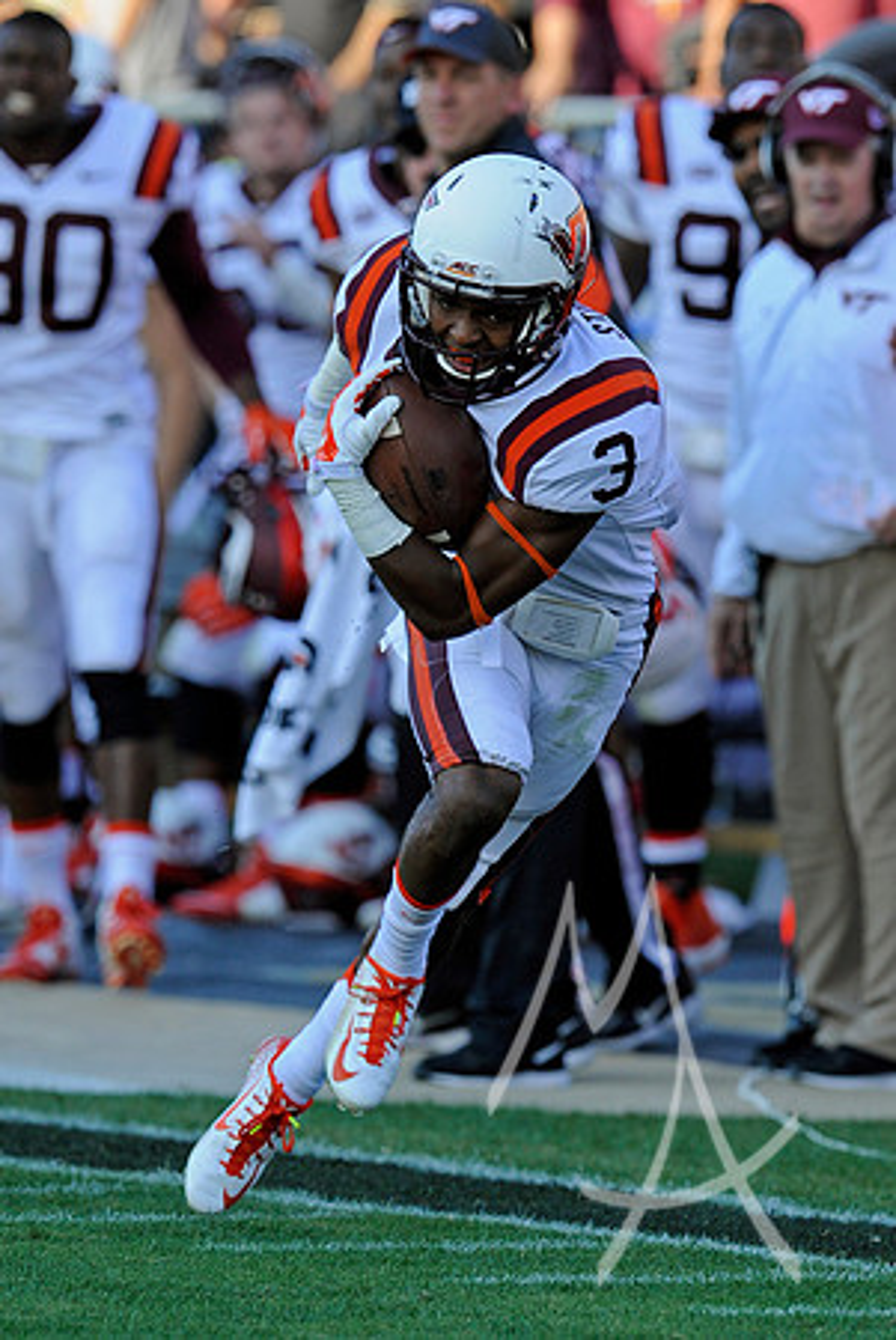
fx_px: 14898
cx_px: 448
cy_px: 670
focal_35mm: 400
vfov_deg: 5.1
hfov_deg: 3.4
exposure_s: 1/1250
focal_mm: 400
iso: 1000
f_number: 5
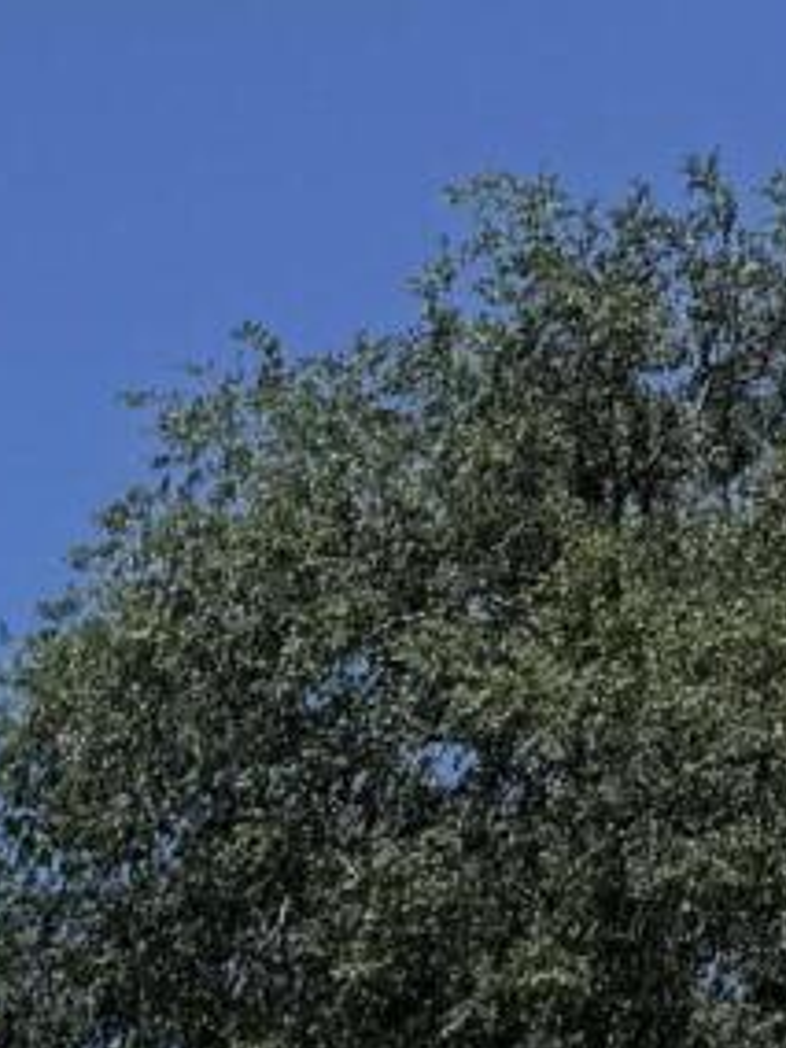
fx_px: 5116
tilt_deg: -3.5
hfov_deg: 8.0
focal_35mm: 169
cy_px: 3096
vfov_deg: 9.4
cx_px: -1181
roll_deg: +4.1
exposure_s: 1/10417
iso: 80
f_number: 1.78
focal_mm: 6.76
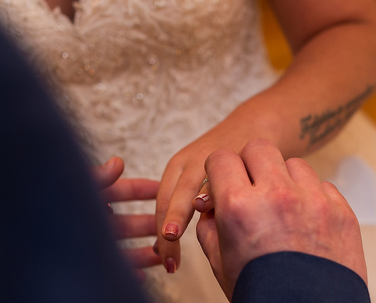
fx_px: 1058
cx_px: 210
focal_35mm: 95
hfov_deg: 20.1
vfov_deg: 16.2
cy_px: 204
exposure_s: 1/125
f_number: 2.5
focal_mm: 35
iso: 250
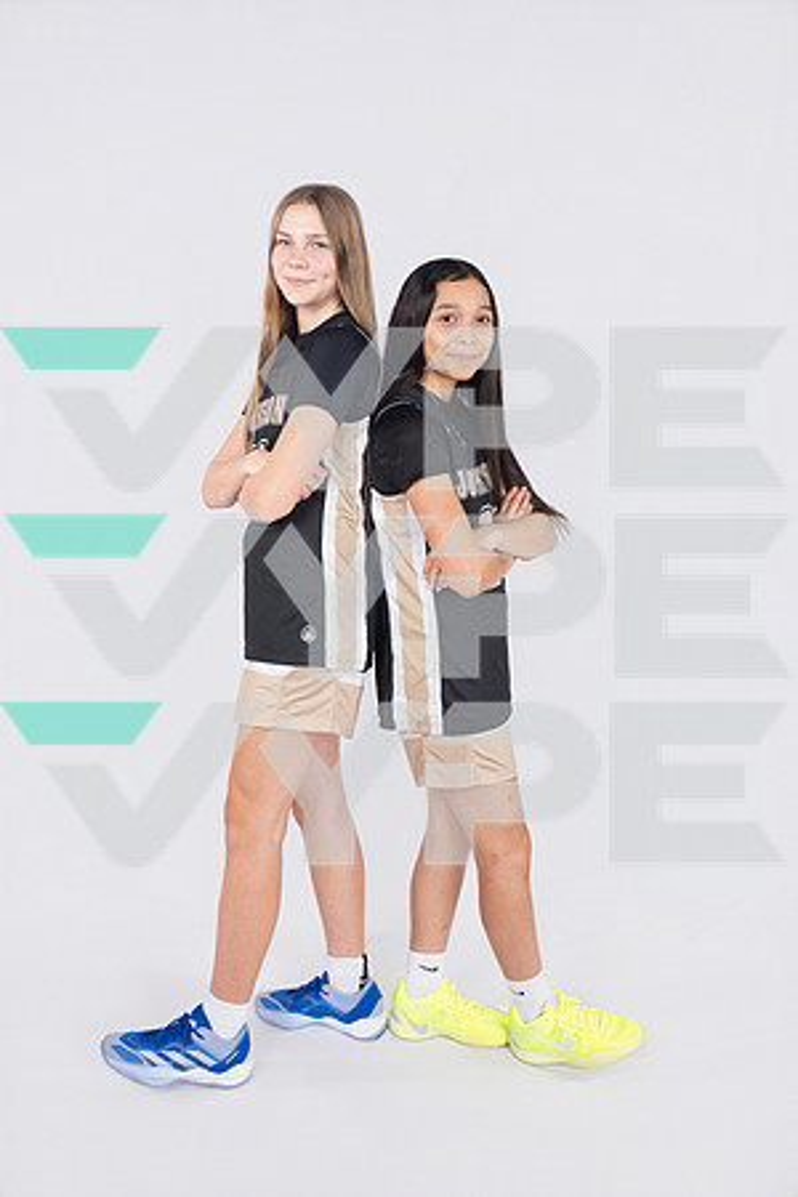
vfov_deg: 54.4
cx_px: 399
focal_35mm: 35
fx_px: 1164
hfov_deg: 37.9
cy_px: 598
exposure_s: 1/250
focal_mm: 35
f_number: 4.5
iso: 160
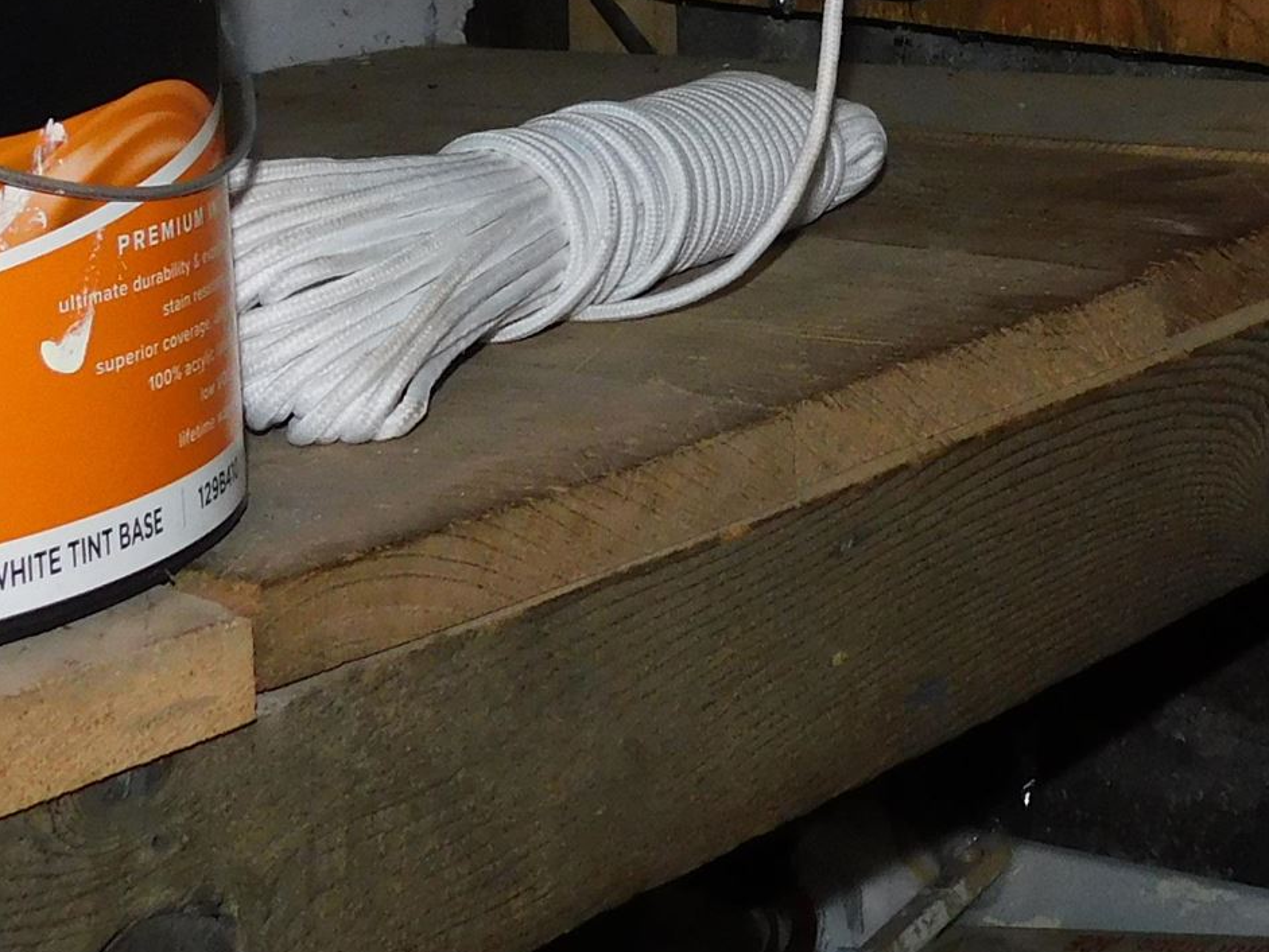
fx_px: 2750
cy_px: -320
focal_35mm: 75
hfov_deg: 25.3
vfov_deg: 18.2
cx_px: 1119
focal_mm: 4
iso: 200
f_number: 3
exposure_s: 1/30
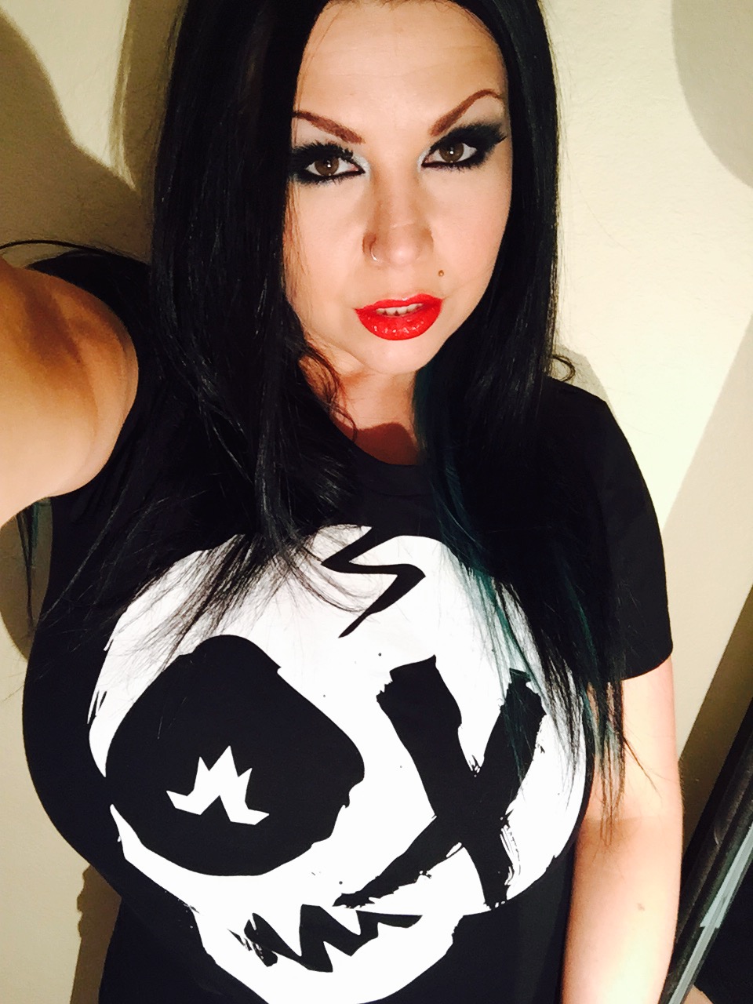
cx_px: 376
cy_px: 502
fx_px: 899
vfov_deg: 58.4
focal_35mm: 31
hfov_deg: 45.4
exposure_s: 1/30
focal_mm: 2.65
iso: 125
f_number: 2.2
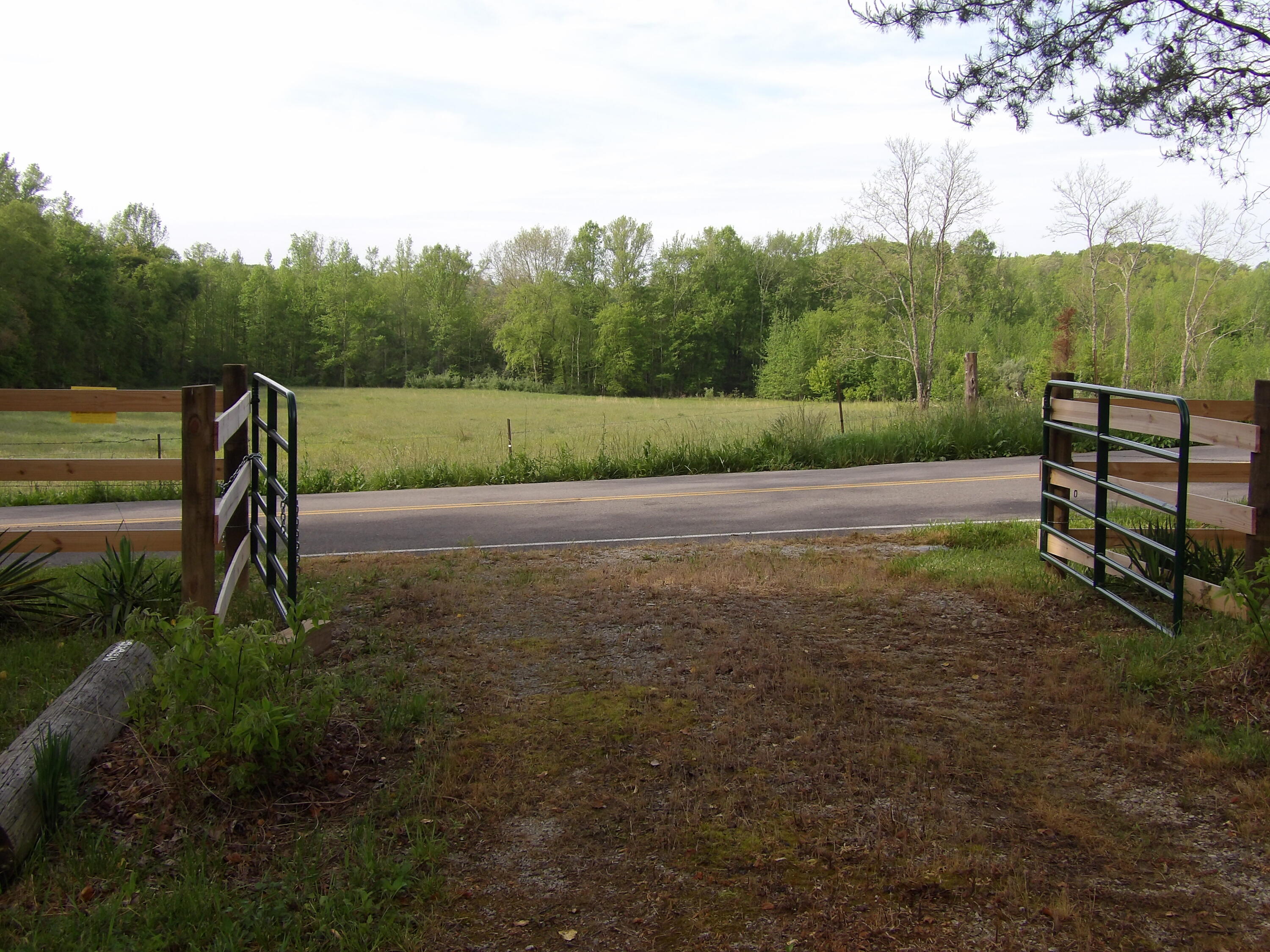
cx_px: 635
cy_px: 476
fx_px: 1431
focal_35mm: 39
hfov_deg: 47.9
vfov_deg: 36.8
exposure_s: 1/339
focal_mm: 7
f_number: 3.7
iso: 100
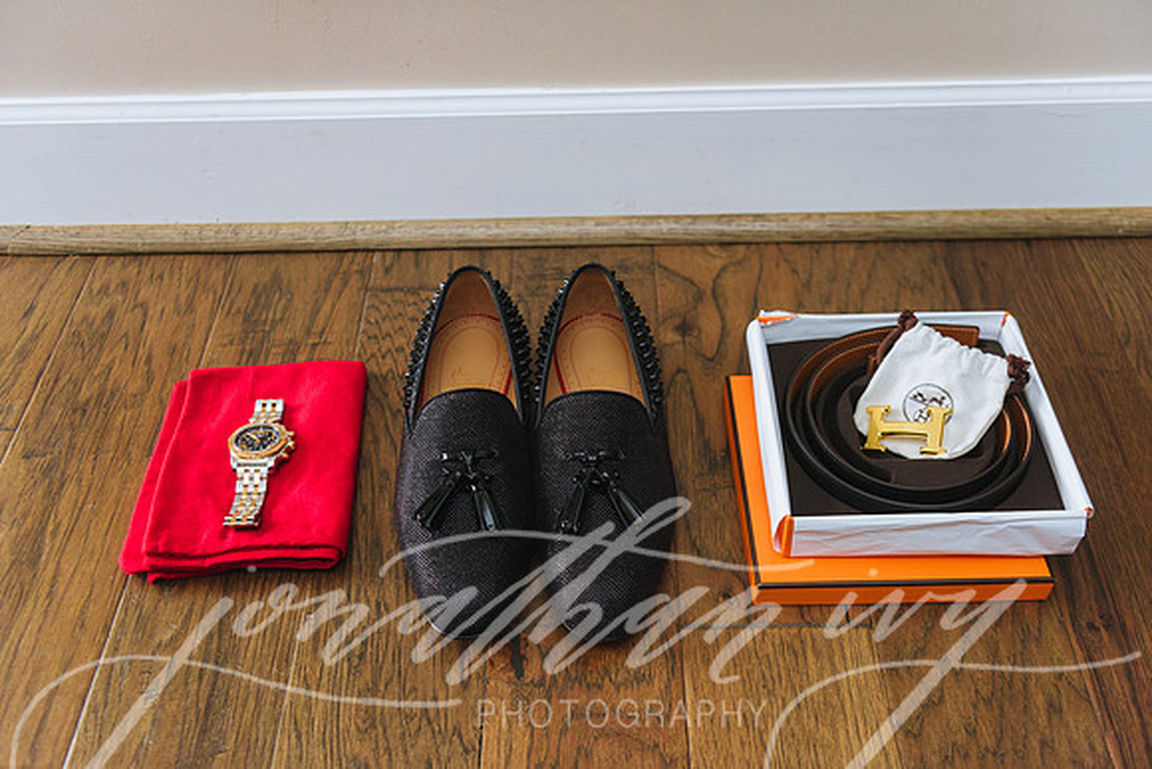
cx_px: 576
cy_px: 384
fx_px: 1152
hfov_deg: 53.1
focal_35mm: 36
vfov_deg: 36.9
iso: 640
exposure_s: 1/100
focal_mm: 36
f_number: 2.8
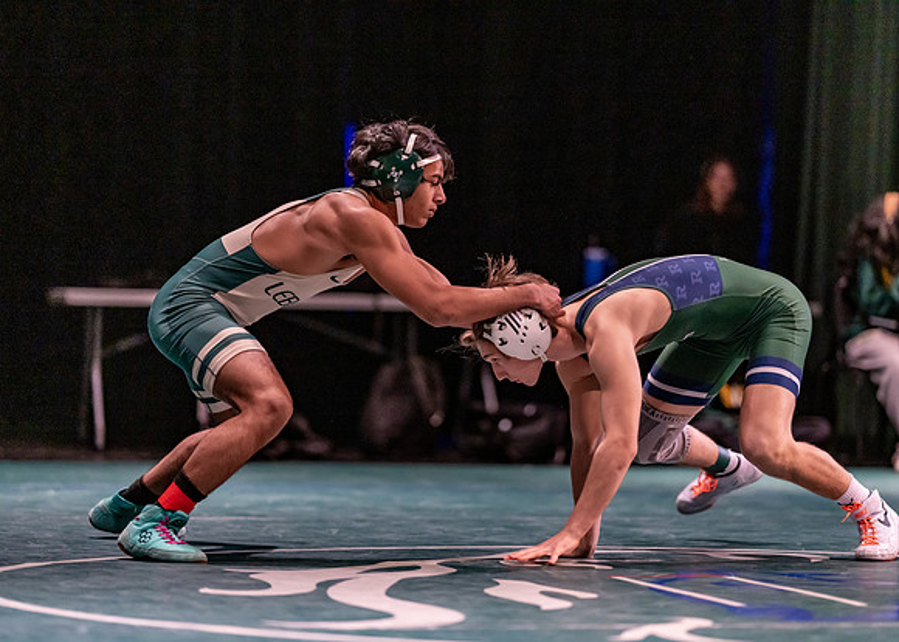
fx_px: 3611
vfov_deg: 10.2
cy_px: 321
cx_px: 450
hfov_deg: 14.2
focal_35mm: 141
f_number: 1.8
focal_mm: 135
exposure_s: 1/800
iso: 2000
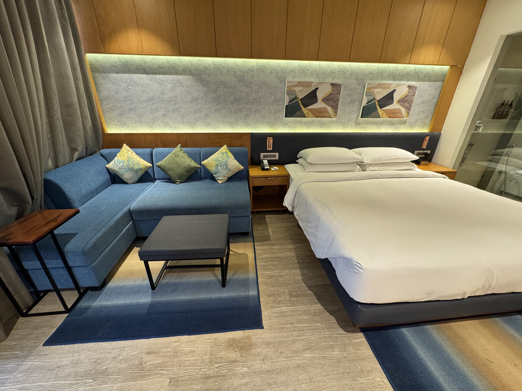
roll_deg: -1.0
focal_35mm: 14
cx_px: 261
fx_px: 211
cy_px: 196
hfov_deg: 102.1
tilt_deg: -24.8
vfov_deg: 85.7
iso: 250
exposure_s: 1/50
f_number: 2.2
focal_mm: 2.22
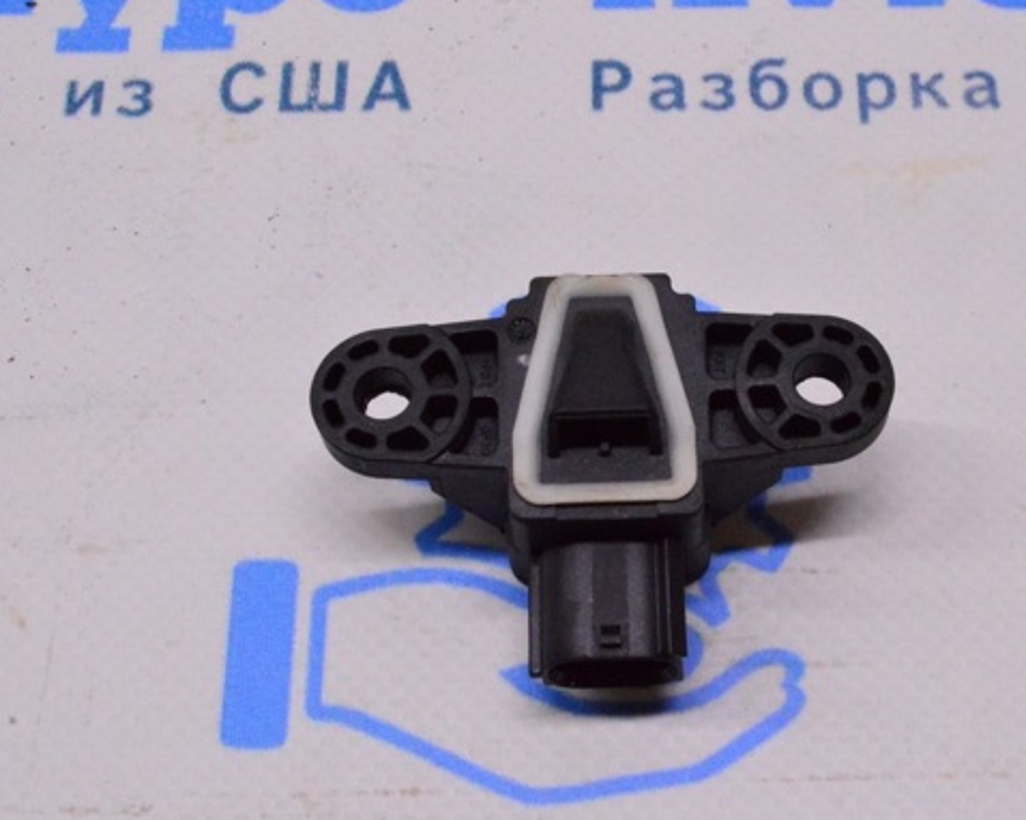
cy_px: 441
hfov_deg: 29.5
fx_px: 1943
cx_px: 629
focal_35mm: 64
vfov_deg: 23.8
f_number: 29
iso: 6400
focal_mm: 34
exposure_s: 1/40
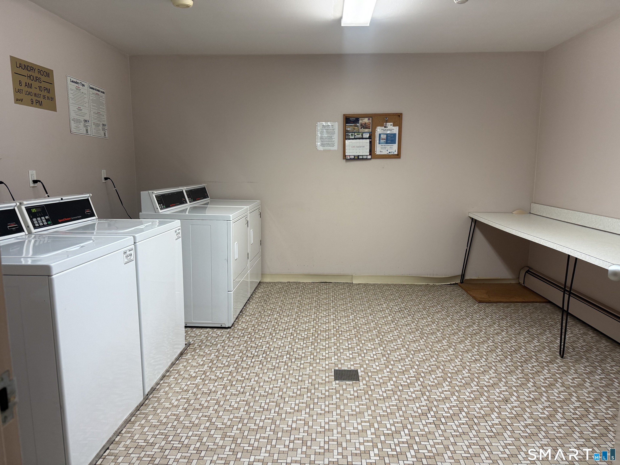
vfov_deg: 56.8
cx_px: 310
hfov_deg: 71.6
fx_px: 430
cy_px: 232
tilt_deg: -8.6
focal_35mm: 24
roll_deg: +0.5
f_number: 1.78
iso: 160
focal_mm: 6.76
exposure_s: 1/120
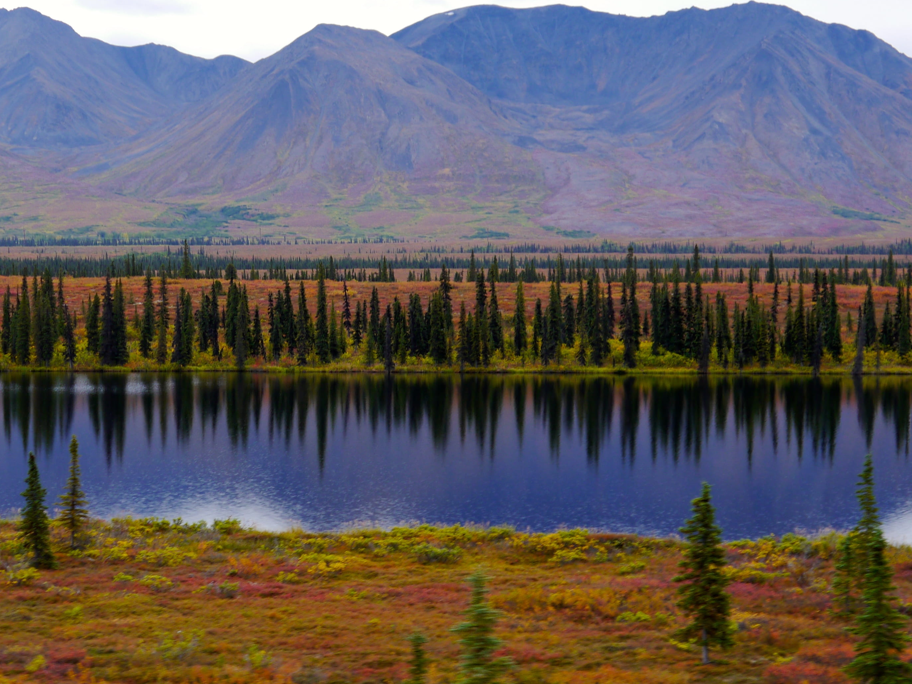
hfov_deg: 25.2
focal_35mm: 77
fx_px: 2029
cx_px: 319
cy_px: 353
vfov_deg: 19.1
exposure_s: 1/160
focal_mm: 23
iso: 160
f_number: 5
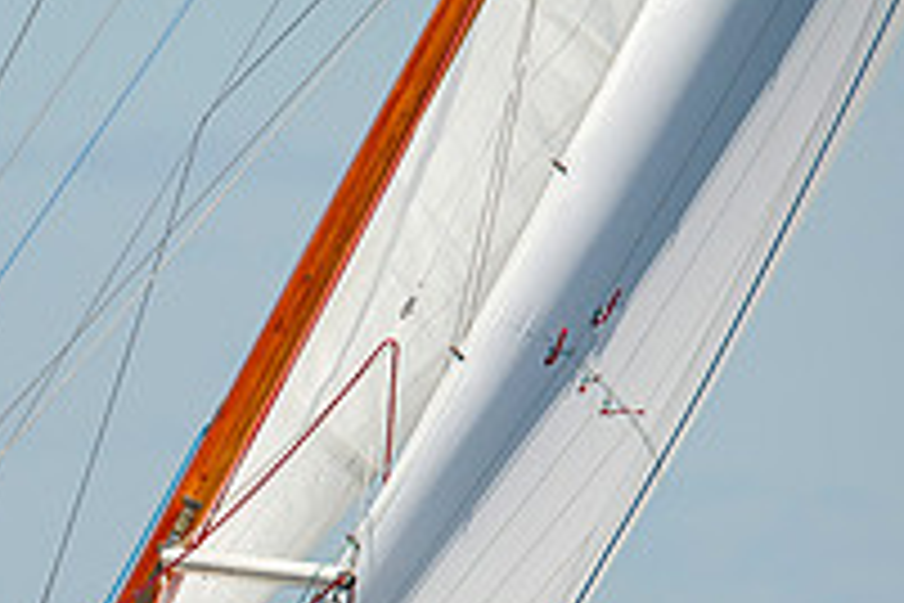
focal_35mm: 1883
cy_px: 929
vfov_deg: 0.7
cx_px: -124
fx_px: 47281
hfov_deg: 1.1
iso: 400
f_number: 5.6
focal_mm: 600
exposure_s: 1/2500
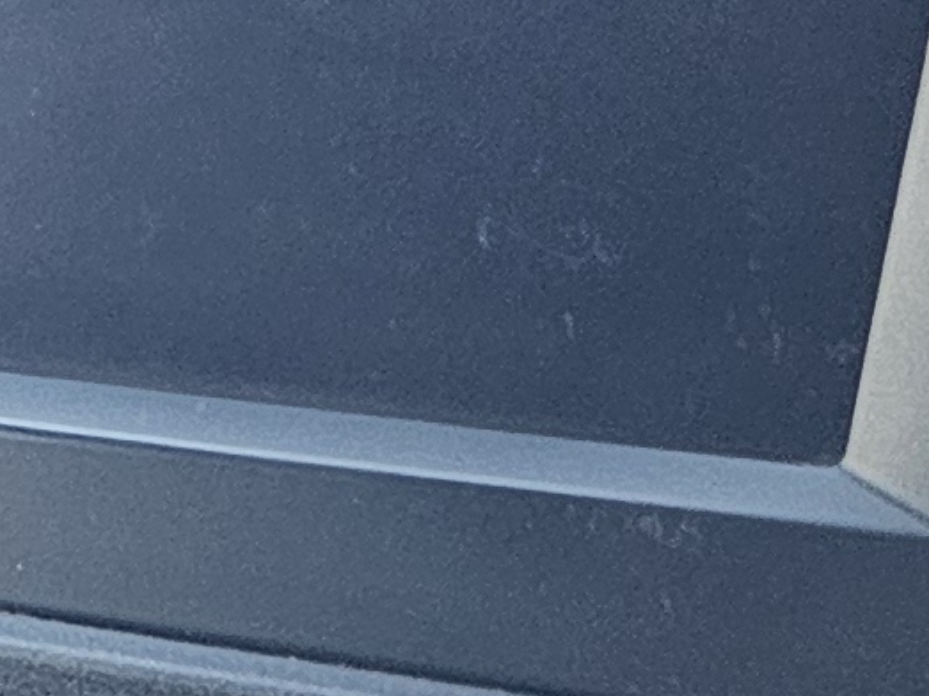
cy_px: 1371
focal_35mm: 176
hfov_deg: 10.6
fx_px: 4722
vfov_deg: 8.1
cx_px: -657
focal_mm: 6.3
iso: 400
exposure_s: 1/100
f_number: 1.7
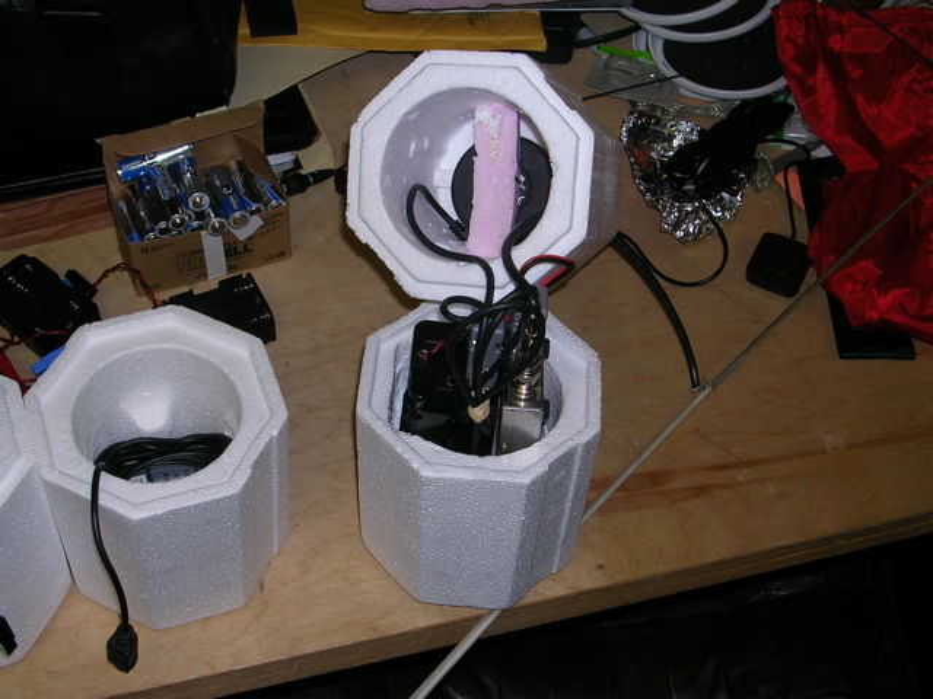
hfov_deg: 36.2
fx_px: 1429
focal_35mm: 53
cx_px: 466
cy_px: 350
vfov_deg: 27.5
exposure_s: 1/60.1
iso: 50
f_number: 3.2
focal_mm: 8
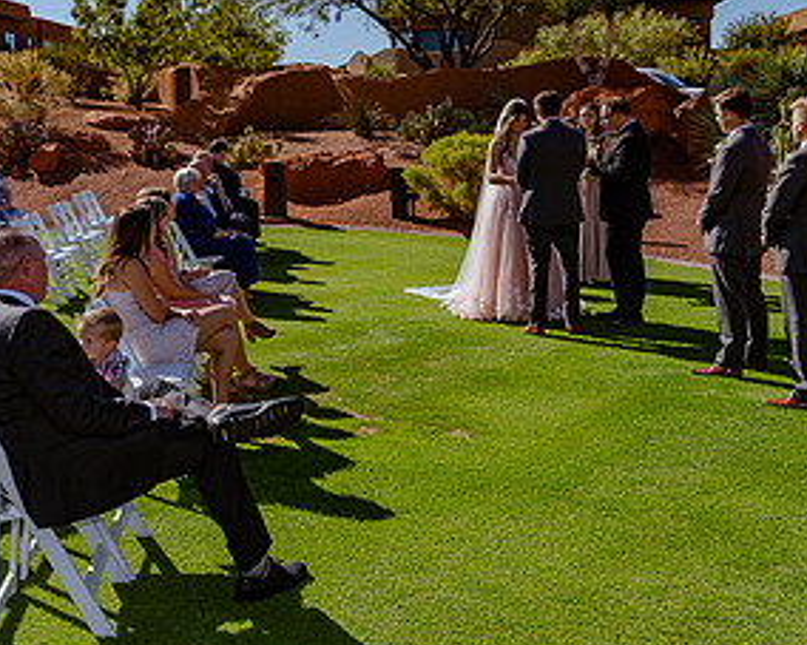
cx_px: 318
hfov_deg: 40.1
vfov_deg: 32.3
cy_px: 185
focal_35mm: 46
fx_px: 1098
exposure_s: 1/320
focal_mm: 24
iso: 125
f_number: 8
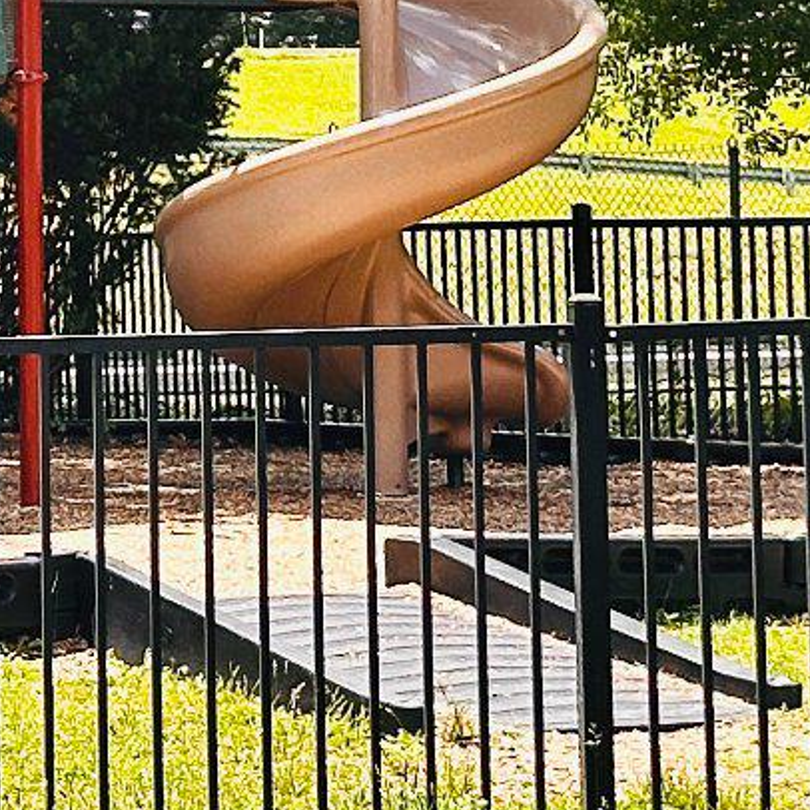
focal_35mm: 214
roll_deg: -1.1
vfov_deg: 8.0
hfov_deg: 7.9
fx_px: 5665
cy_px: -459
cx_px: -734
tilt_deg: +6.0
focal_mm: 6.86
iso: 64
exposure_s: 1/962
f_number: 1.78
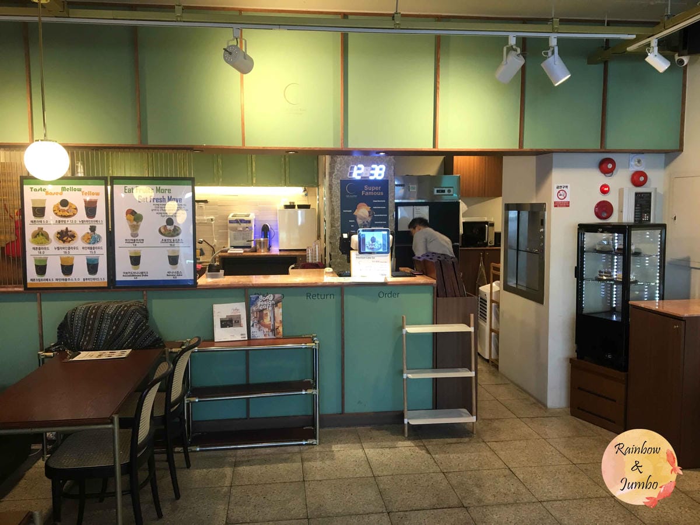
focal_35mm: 29
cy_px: 262
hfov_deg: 61.7
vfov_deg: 48.2
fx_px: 586
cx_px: 350
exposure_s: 1/30
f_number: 2.2
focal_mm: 4.15
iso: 80
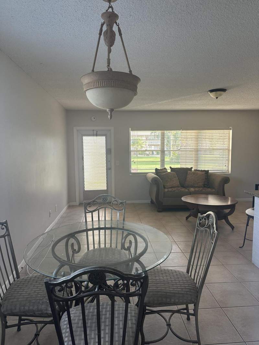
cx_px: 130
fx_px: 239
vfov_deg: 71.6
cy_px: 172
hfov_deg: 56.8
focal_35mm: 24
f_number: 1.78
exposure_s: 1/121
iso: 160
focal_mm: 6.86
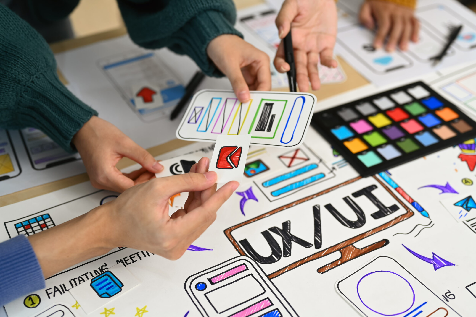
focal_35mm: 50
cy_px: 158
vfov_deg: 27.0
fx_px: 661
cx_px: 238
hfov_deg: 39.6
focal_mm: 50
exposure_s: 1/200
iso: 500
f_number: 2.8
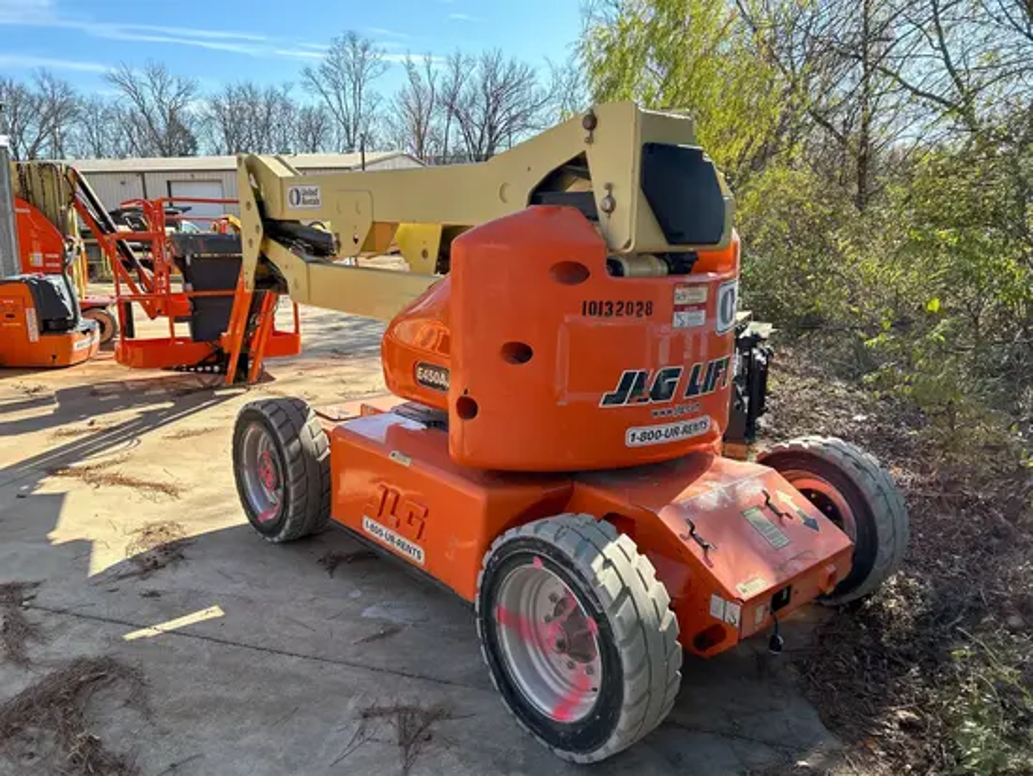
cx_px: 516
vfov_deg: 53.1
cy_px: 388
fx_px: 776
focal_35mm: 26
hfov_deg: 67.3
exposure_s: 1/1135
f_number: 1.5
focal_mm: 5.7
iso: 50
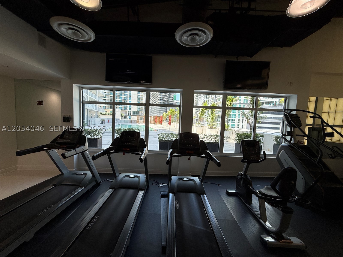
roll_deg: -0.8
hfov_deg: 102.1
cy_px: 128
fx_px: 139
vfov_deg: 85.7
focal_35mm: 14
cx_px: 172
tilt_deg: -3.7
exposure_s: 1/270
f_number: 2.2
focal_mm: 2.22
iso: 50
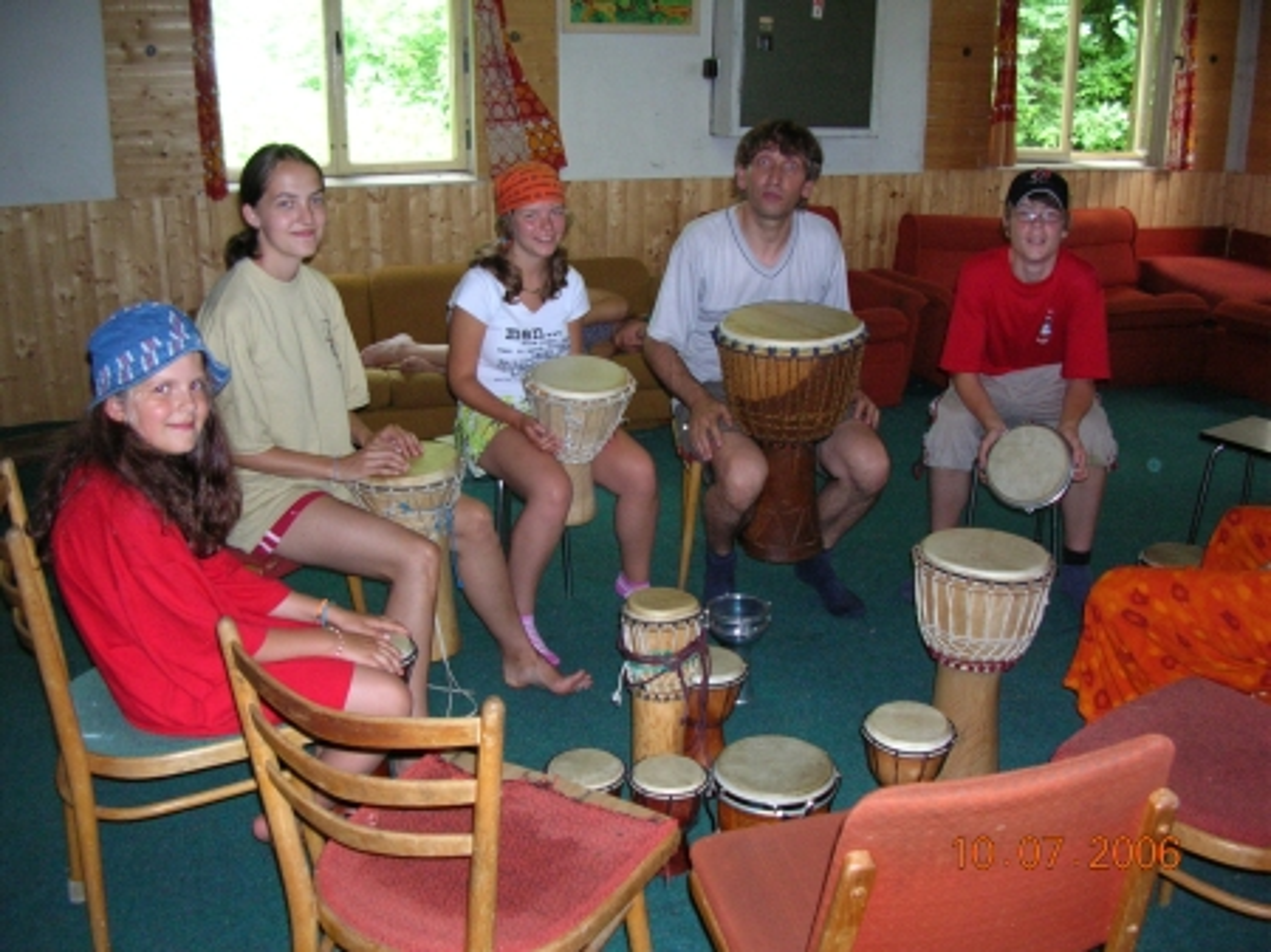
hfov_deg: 52.7
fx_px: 1284
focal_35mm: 35
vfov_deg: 40.7
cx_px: 636
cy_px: 476
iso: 168
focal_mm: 5.8
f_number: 2.8
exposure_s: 1/60.1
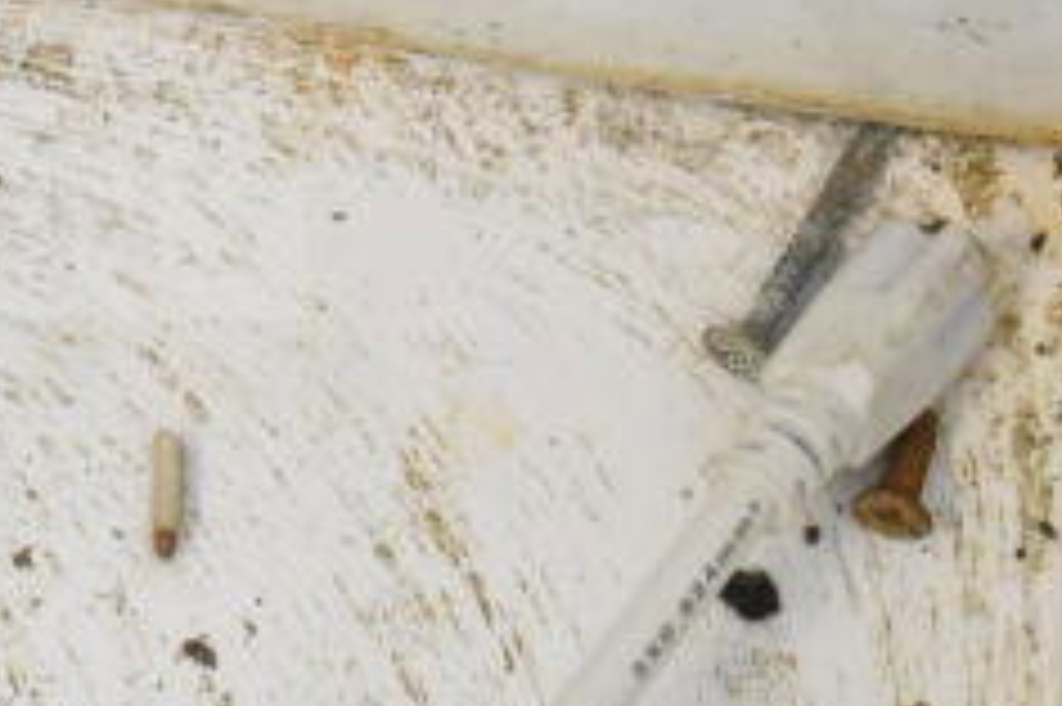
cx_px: -202
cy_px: -38
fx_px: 6288
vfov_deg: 6.4
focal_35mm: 213
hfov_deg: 9.5
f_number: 5.6
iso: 9000
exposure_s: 1/100
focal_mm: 55
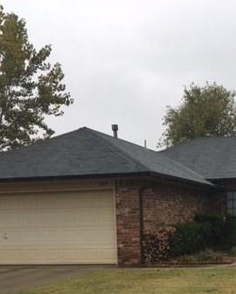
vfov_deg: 30.5
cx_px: 209
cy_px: 283
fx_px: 506
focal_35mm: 58
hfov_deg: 25.5
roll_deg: +1.1
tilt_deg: -8.2
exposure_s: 1/416
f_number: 2.2
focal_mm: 4.15
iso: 25
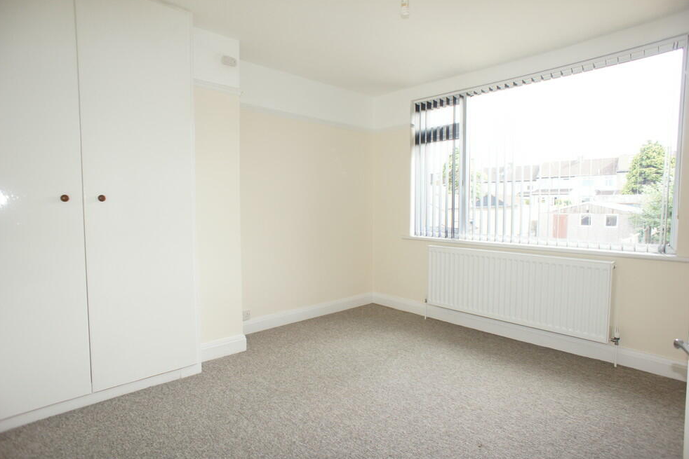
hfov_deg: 71.5
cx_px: 353
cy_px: 234
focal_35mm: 25
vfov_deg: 51.3
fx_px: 479
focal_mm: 16
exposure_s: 1/100
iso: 200
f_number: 4
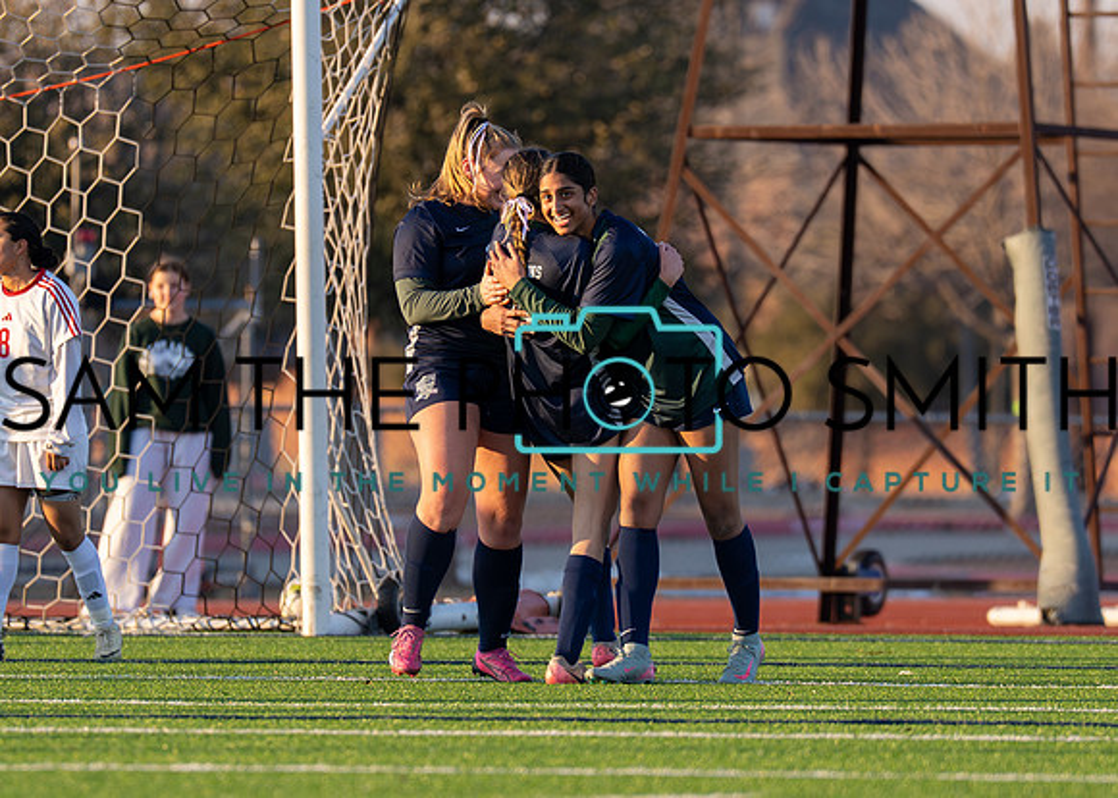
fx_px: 18066
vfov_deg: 2.5
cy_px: 363
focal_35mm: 569
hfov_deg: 3.5
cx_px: 637
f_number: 2.8
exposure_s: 1/2000
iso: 400
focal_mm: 200
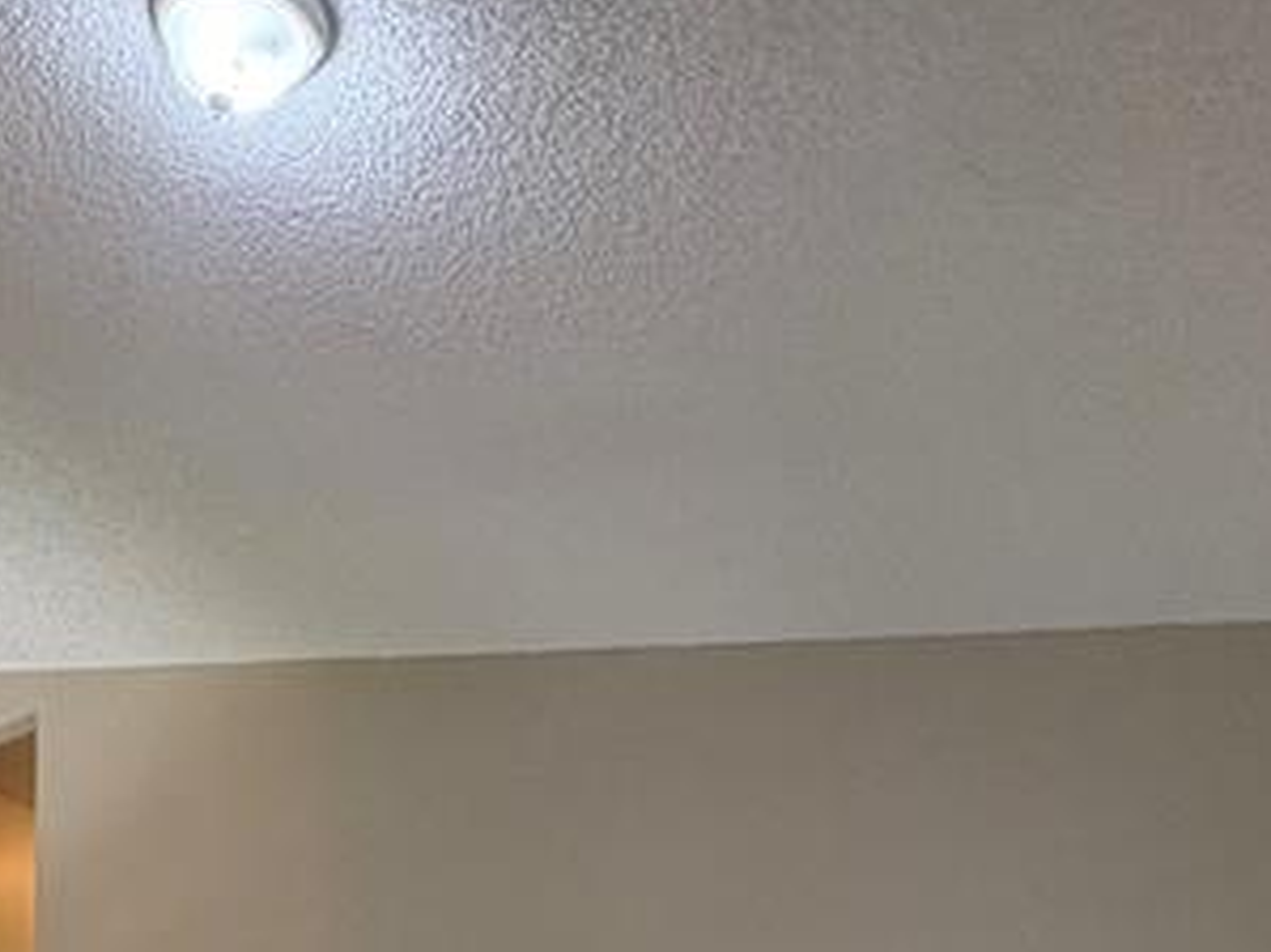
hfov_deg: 35.4
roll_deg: +0.1
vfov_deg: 23.8
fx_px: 1762
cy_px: 1441
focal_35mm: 48
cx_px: -34
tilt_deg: +4.8
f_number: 2.2
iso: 320
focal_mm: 2.22
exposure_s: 1/60
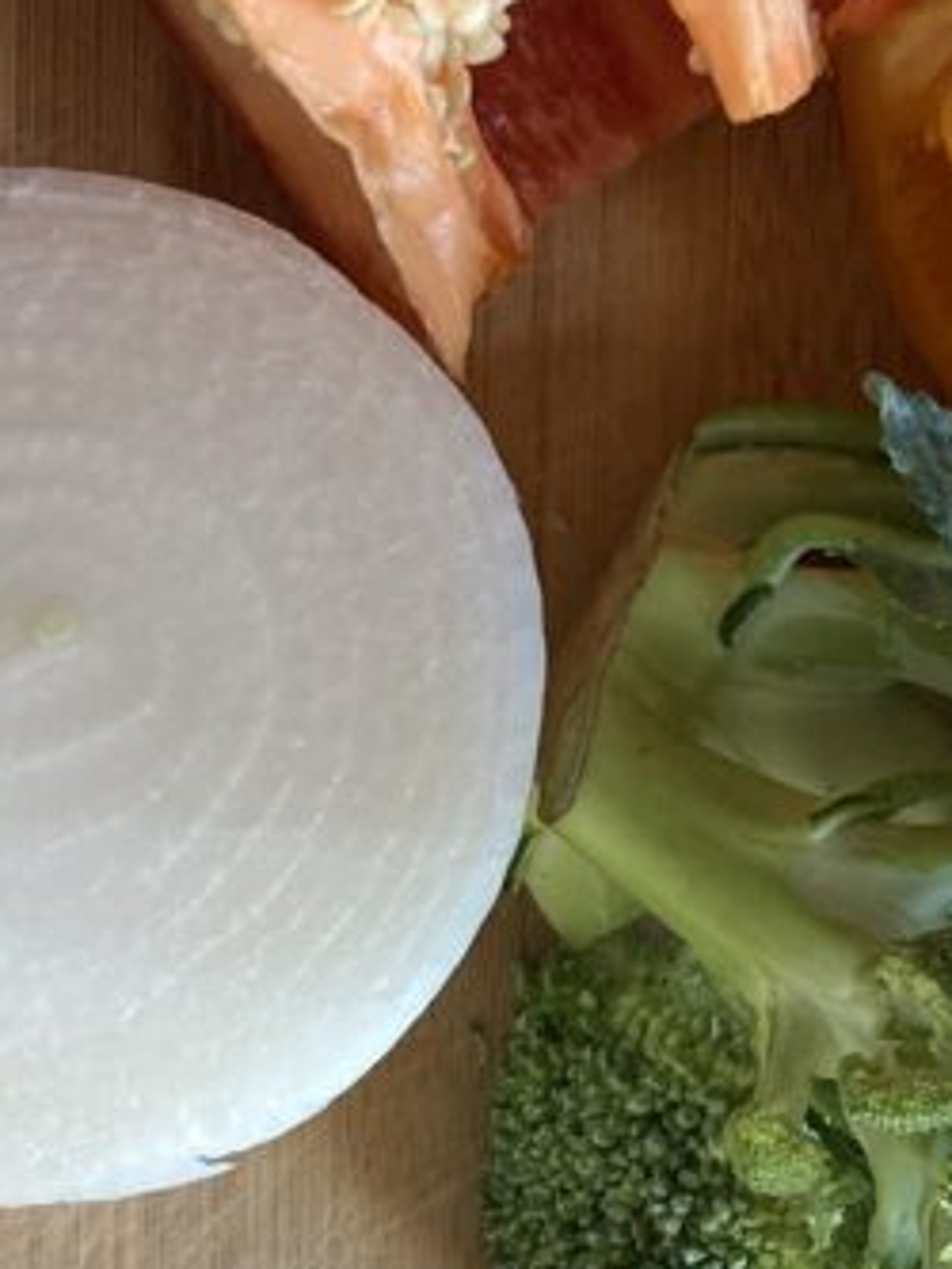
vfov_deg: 22.2
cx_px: 632
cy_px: 1143
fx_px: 3152
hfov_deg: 17.1
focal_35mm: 86
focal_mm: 3.99
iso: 250
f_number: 1.8
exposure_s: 1/60
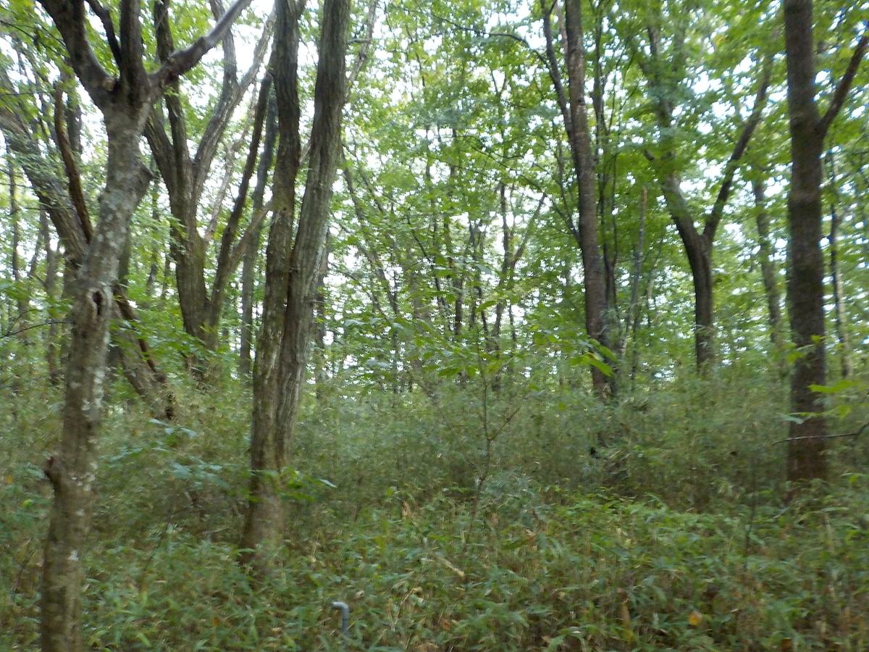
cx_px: 434
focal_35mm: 30
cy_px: 326
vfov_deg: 46.8
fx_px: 753
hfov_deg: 60.0
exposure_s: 1/30
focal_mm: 4.1
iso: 280
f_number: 3.3
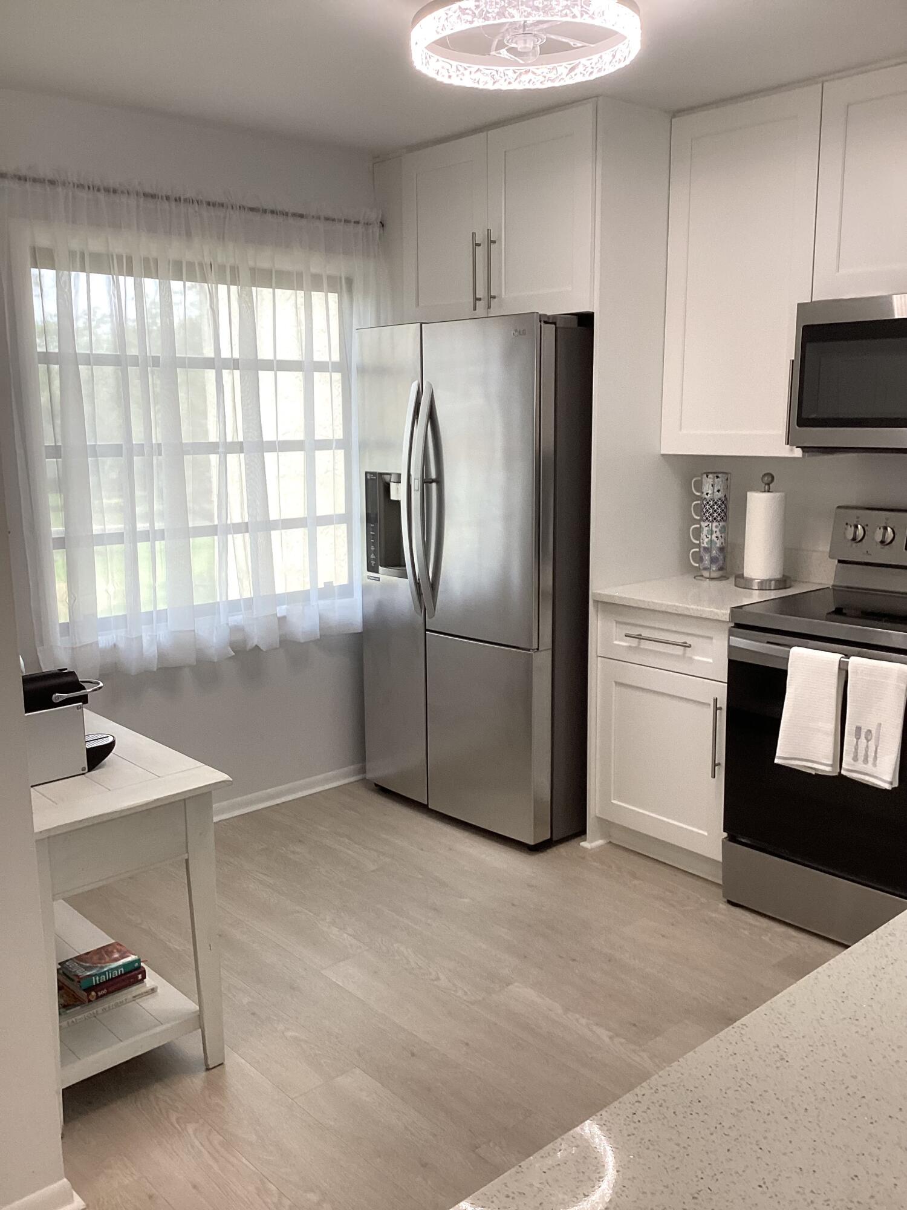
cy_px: 605
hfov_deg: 45.4
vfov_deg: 58.4
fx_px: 1083
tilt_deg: -12.5
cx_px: 454
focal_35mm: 31
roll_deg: -0.1
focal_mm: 3.3
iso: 50
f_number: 2.4
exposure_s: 1/100
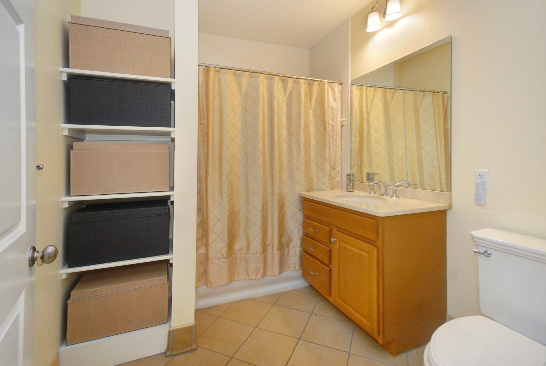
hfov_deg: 100.3
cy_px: 183
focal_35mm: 15
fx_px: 228
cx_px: 273
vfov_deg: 77.5
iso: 800
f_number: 5
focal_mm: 10
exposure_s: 1/60
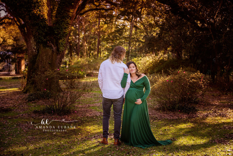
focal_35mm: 46
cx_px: 116
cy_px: 78
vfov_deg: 29.3
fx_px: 298
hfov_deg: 42.7
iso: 500
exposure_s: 1/640
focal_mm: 46
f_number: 2.8
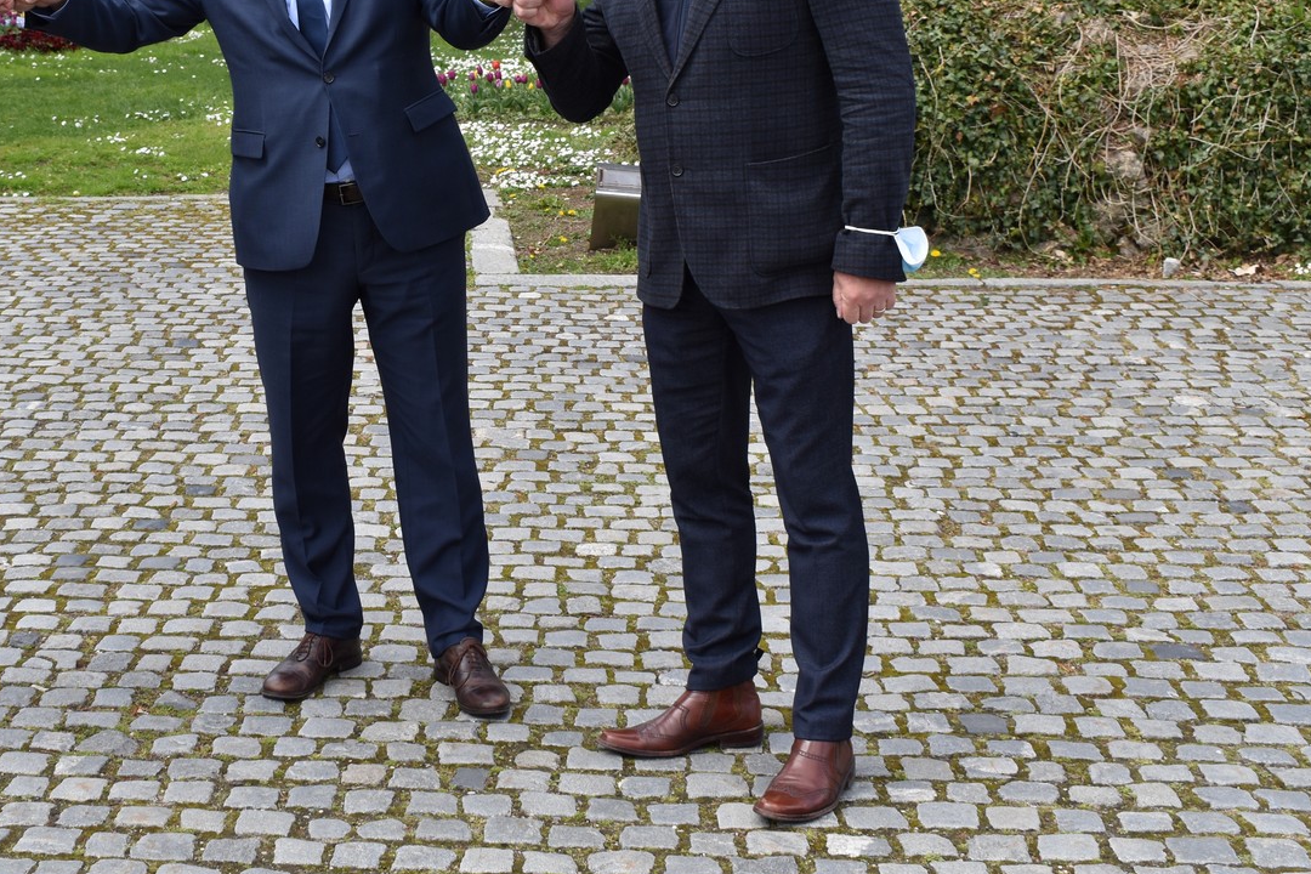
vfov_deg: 21.4
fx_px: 2294
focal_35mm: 63
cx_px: 433
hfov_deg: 31.6
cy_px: 239
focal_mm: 28
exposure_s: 1/250
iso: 200
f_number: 7.1
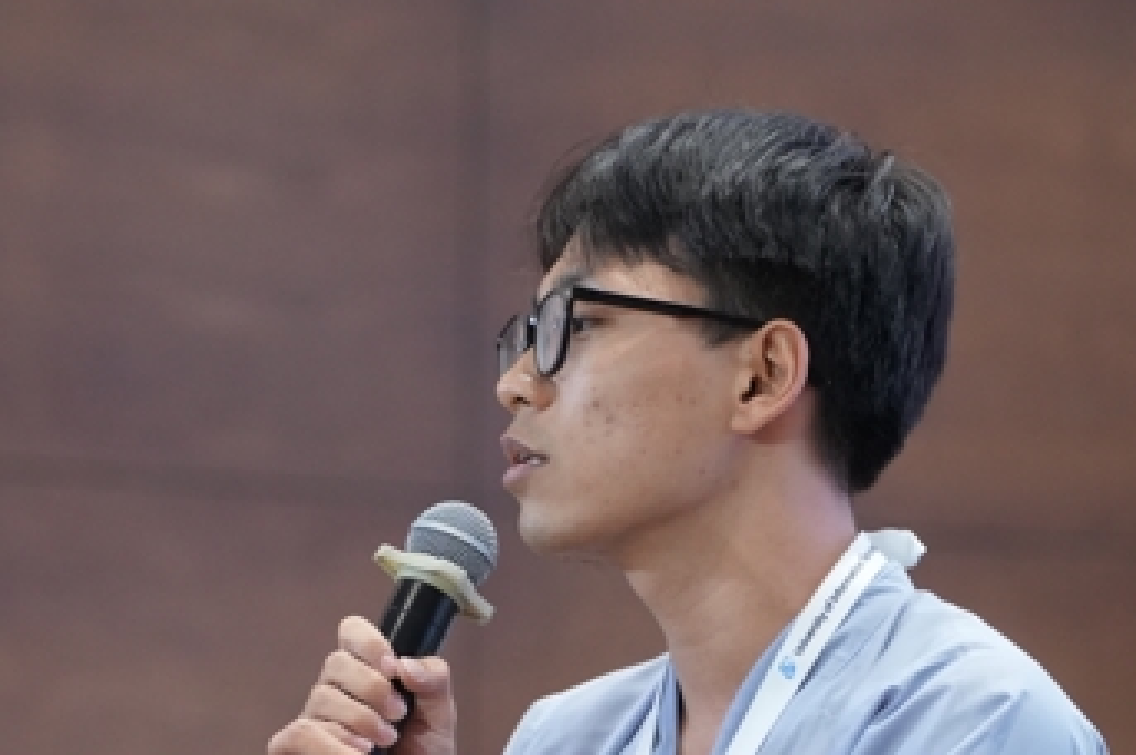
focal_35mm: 313
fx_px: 9867
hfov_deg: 6.6
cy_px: 834
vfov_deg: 4.4
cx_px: 396
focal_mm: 110
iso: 2500
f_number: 2.8
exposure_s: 1/200
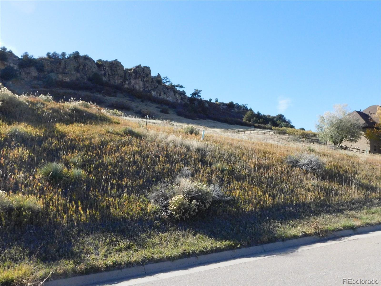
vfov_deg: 46.8
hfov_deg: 60.0
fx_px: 330
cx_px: 190
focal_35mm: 30
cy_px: 143
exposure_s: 1/1000
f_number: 6.4
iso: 800
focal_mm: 5.3
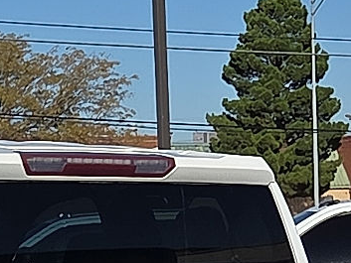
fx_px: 2069
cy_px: 450
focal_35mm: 204
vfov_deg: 7.1
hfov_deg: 9.7
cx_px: 170
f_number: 1.8
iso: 60
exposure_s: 1/10000
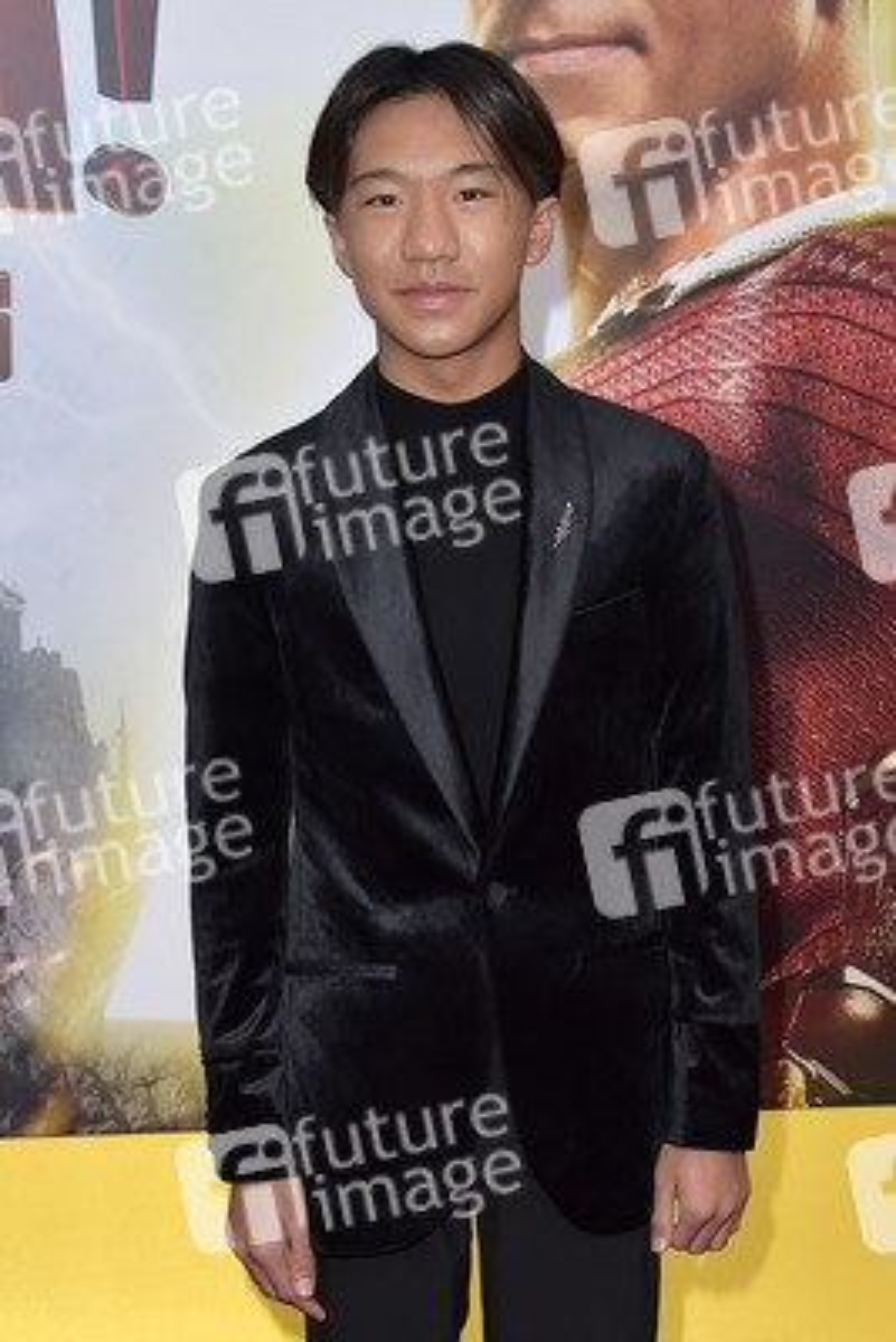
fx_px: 1567
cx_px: 448
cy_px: 671
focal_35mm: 42
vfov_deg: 46.4
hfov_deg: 31.9
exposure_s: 1/250
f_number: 6.3
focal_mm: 42
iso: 320
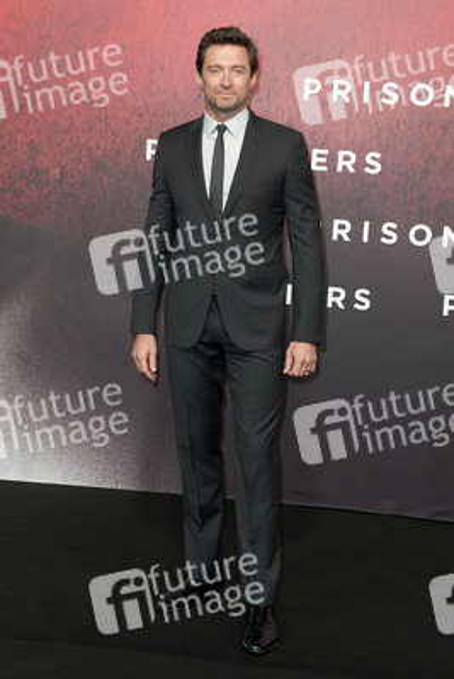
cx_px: 227
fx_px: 1039
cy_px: 340
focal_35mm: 55
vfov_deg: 36.2
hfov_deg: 24.6
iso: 800
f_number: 5.6
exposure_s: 1/160
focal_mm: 55
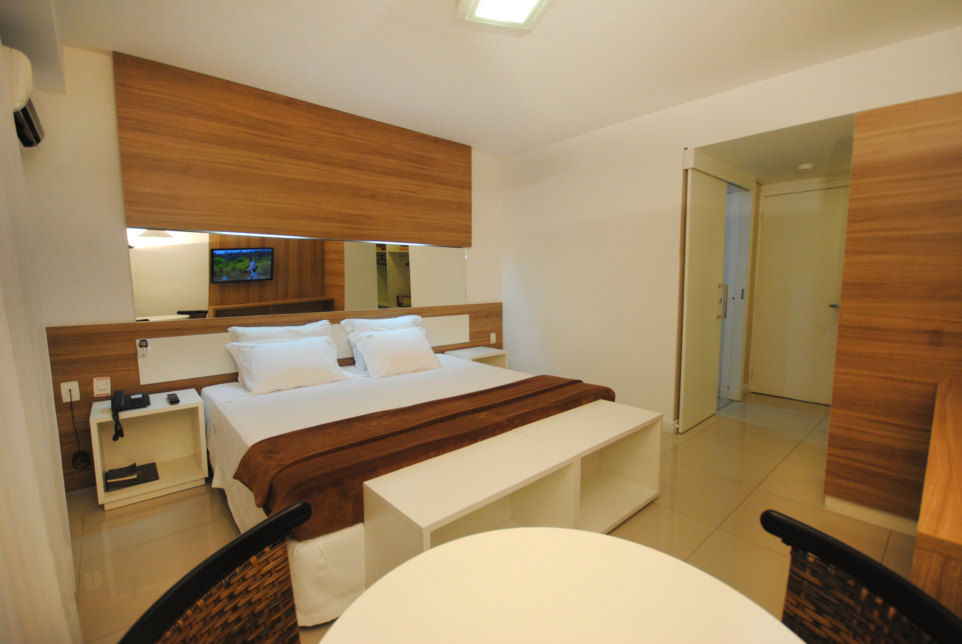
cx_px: 481
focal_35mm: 15
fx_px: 401
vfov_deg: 77.5
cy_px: 322
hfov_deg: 100.3
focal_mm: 10
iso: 400
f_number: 4
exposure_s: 1/50
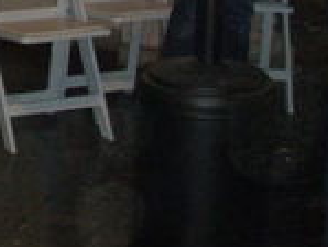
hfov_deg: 11.4
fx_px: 1546
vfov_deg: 8.9
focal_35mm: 163
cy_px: -143
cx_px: -225
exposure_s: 1/30
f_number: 3.5
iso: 320
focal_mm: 6.7
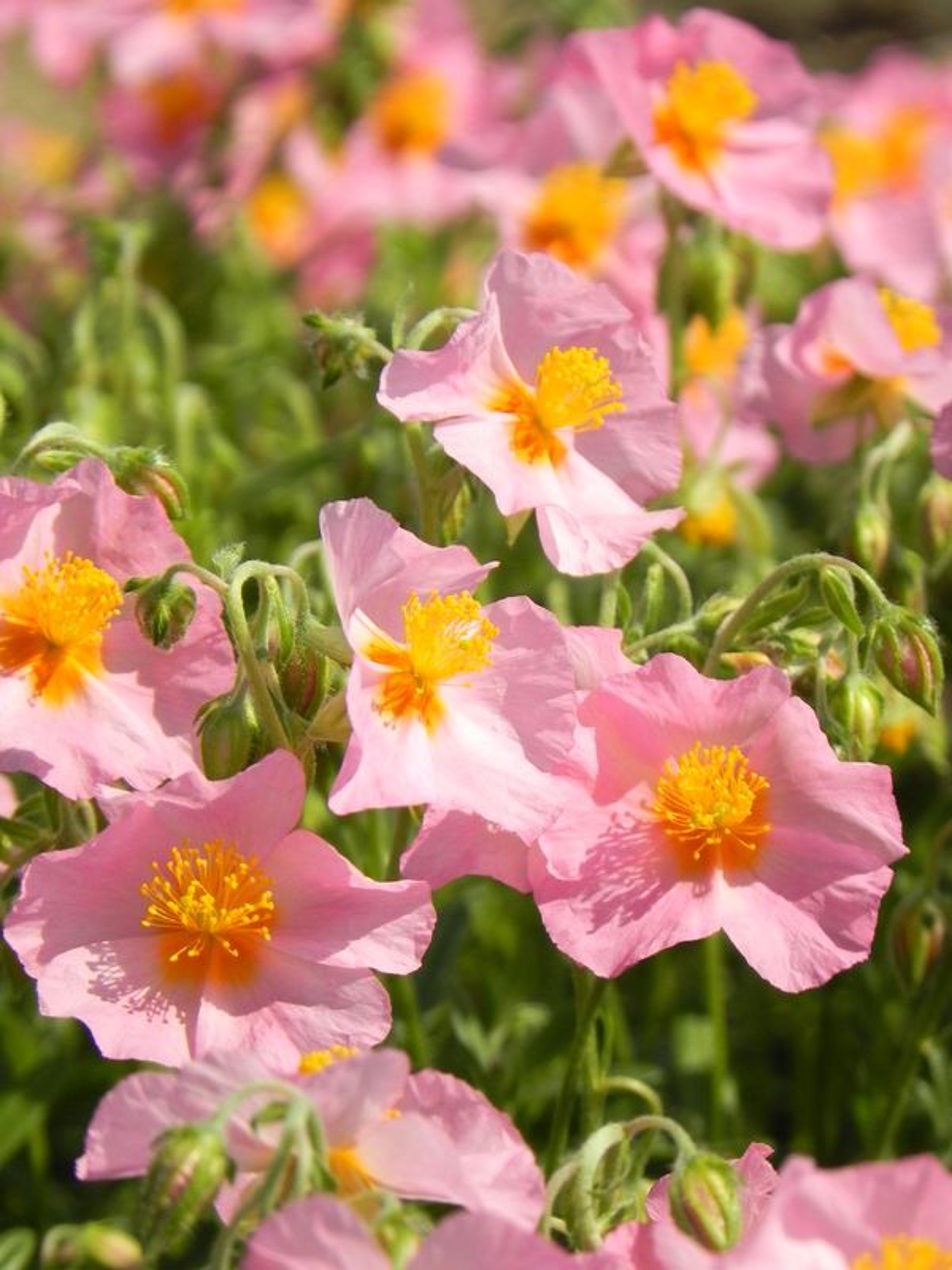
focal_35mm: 184
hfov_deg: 8.1
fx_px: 6747
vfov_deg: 10.7
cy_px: 635
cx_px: 476
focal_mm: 32.7
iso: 212
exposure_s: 1/2000
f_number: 4.5
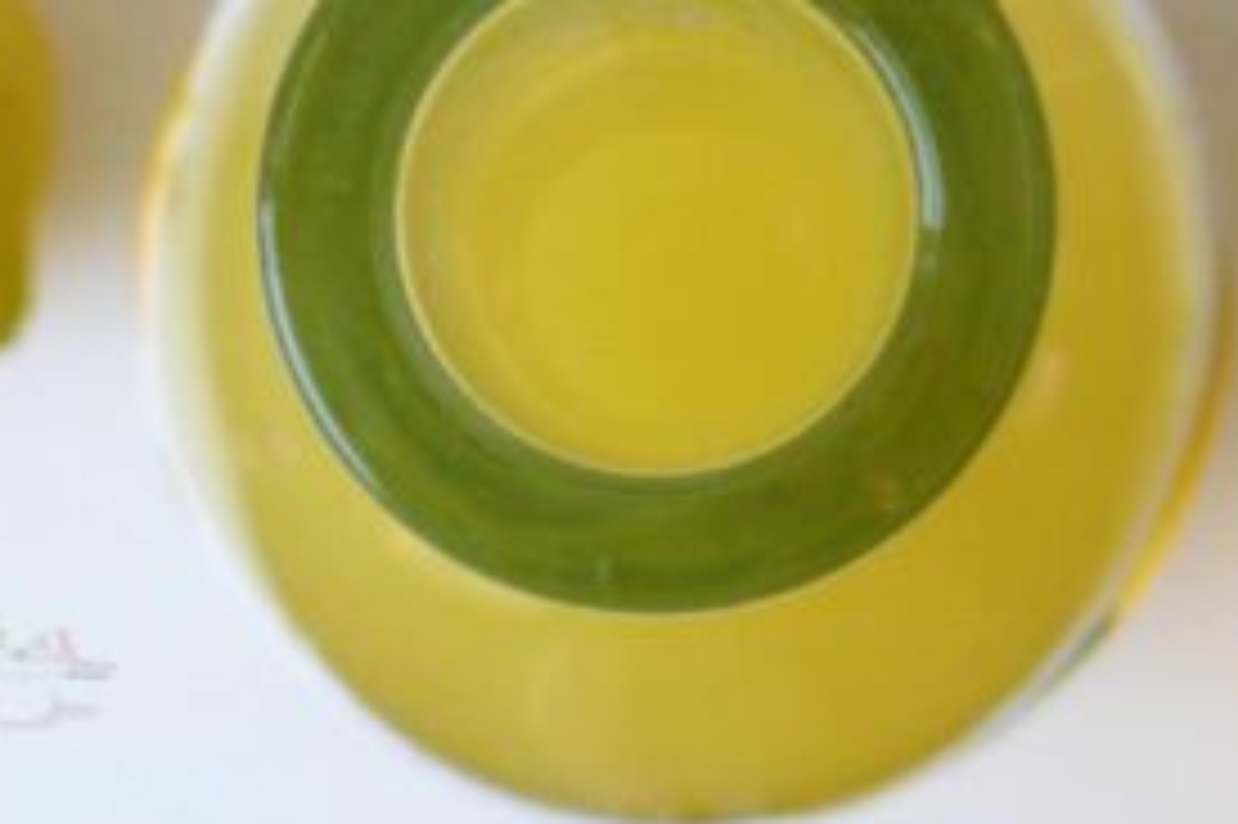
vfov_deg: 10.7
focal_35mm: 128
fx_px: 4399
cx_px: 693
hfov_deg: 16.0
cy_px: 351
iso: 250
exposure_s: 1/60
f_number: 4.2
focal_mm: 8.5
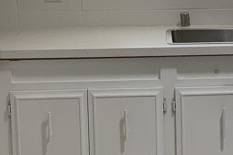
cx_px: 209
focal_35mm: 133
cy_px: 46
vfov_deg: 10.3
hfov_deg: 15.3
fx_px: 860
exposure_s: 1/120
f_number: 1.8
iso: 40
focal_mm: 3
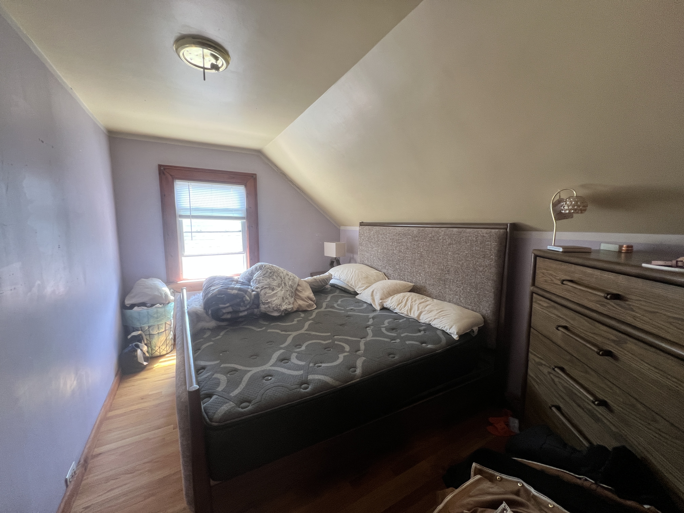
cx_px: 342
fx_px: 257
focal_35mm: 13
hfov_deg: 106.2
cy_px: 256
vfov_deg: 89.9
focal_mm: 1.57
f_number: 1.8
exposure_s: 1/60
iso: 125
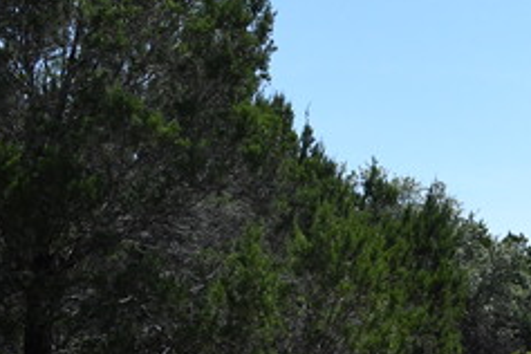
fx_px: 1077
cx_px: 583
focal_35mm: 73
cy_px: 336
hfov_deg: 25.7
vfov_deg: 18.3
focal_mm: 18
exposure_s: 1/8000
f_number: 8
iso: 2200
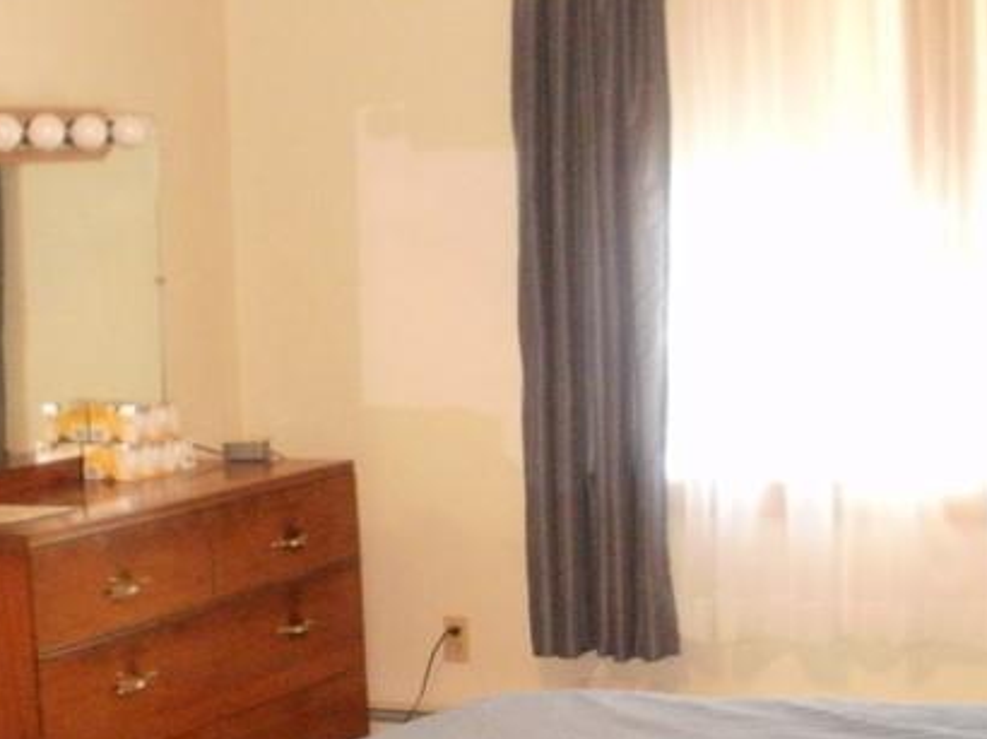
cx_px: 578
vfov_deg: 16.1
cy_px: 710
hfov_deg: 21.8
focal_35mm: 90
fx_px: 2565
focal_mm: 6.3
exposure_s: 1/30
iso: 500
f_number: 3.5
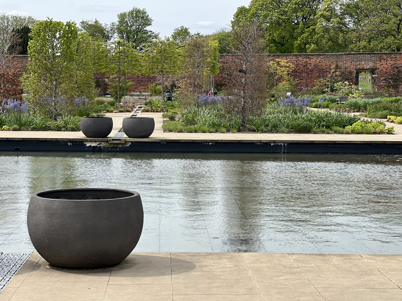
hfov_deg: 25.3
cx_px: 201
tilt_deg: -4.1
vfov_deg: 19.1
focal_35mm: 77
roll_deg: -1.3
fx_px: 894
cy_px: 150
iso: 32
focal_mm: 9
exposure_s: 1/539
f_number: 2.8
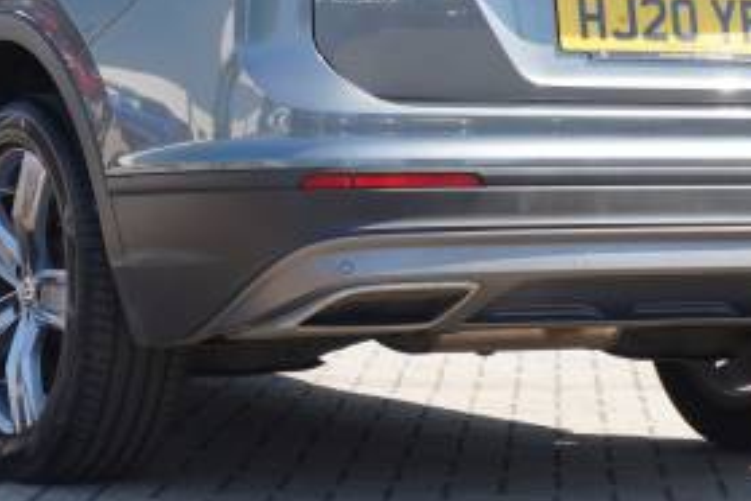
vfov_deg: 8.6
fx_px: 3296
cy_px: 3
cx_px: 315
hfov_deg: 13.0
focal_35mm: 158
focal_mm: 46
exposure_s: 1/80
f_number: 5.6
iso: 100
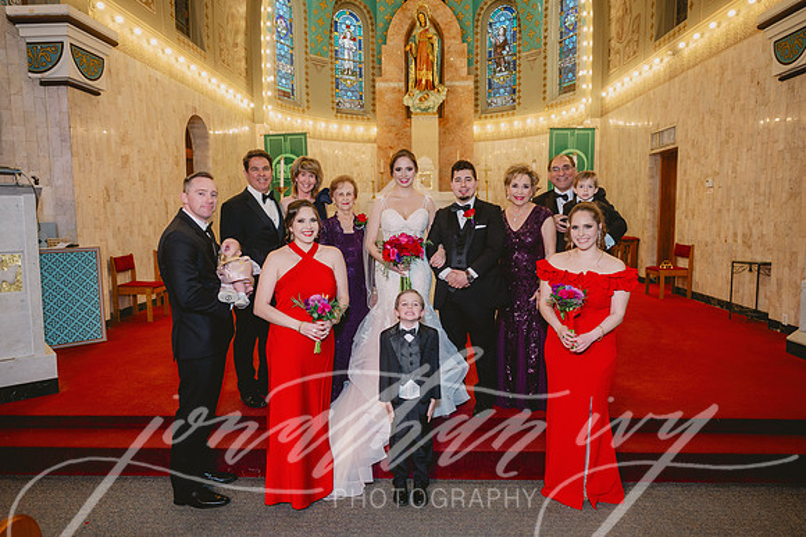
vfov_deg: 53.1
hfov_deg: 73.8
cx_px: 403
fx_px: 537
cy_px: 268
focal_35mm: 24
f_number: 4
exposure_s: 1/125
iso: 1000
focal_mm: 24
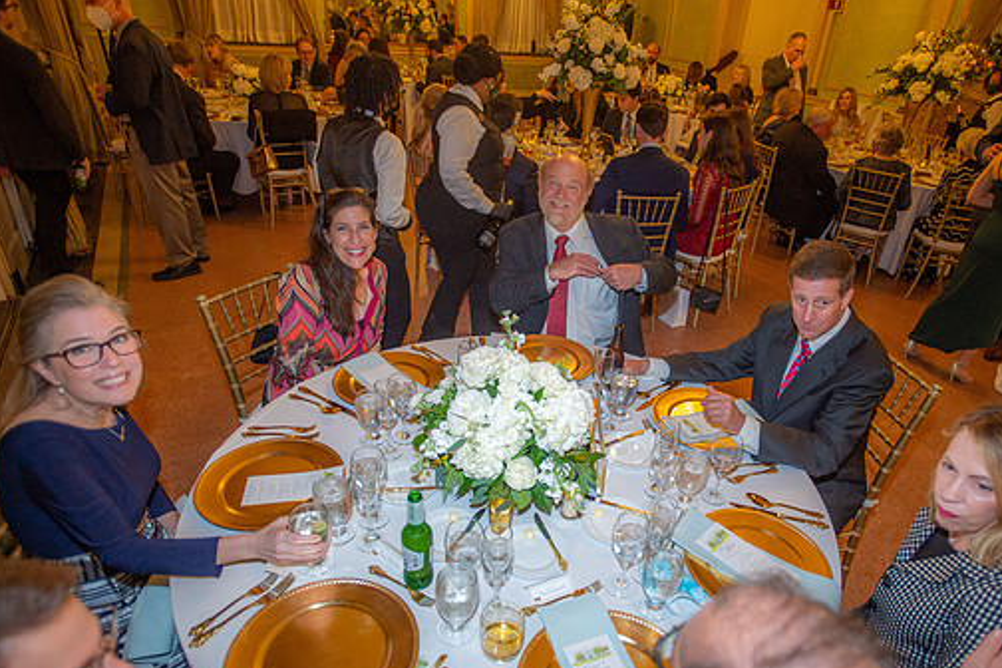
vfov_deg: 54.9
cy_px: 382
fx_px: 640
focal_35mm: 23
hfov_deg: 75.7
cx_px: 567
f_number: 2.8
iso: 1250
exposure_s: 1/100
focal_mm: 20
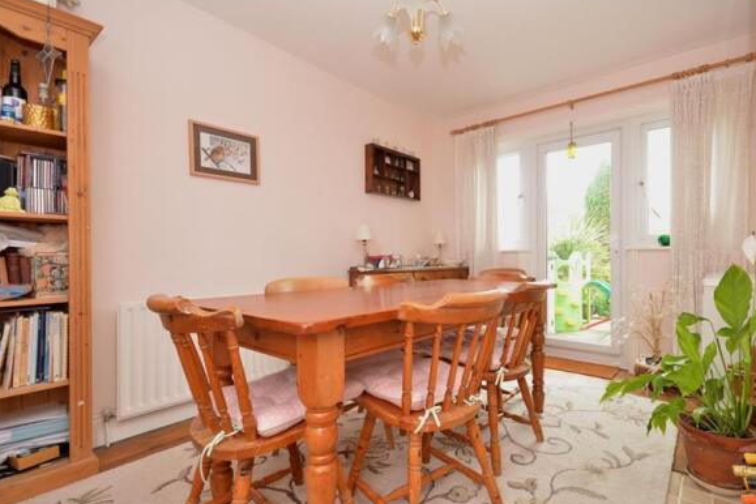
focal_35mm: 17
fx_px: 357
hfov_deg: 92.9
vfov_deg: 70.4
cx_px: 422
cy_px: 253
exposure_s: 1/15
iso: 500
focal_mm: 10
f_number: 7.1
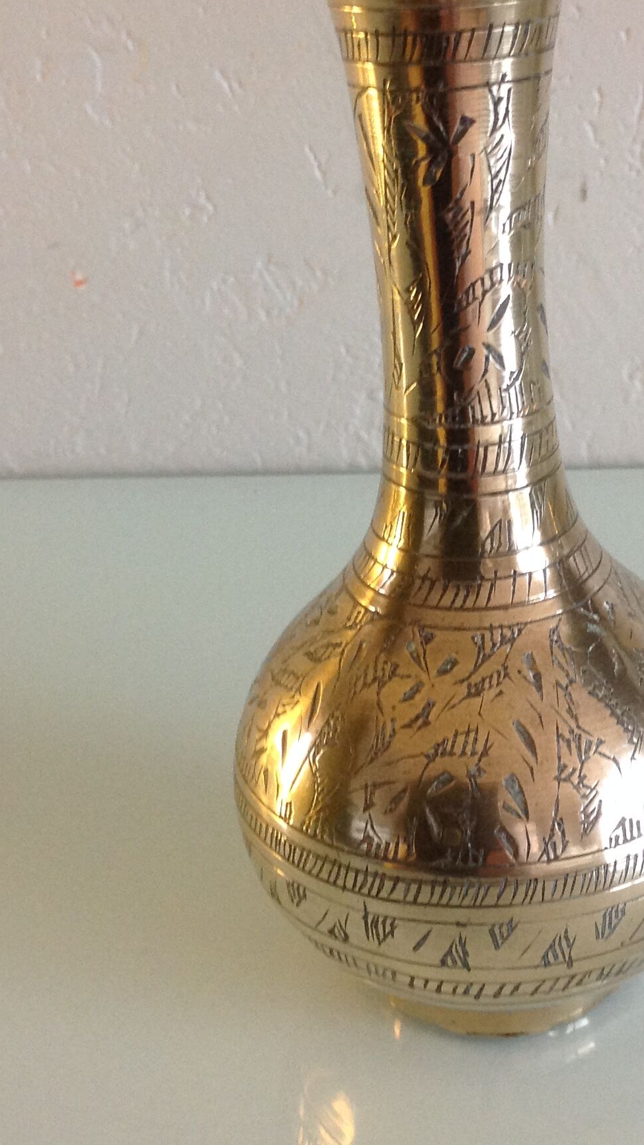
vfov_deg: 36.5
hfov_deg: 21.0
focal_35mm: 57
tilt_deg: -21.1
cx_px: 419
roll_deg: +4.8
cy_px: 479
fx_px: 1730
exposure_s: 1/15
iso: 160
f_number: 2.4
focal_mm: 4.28
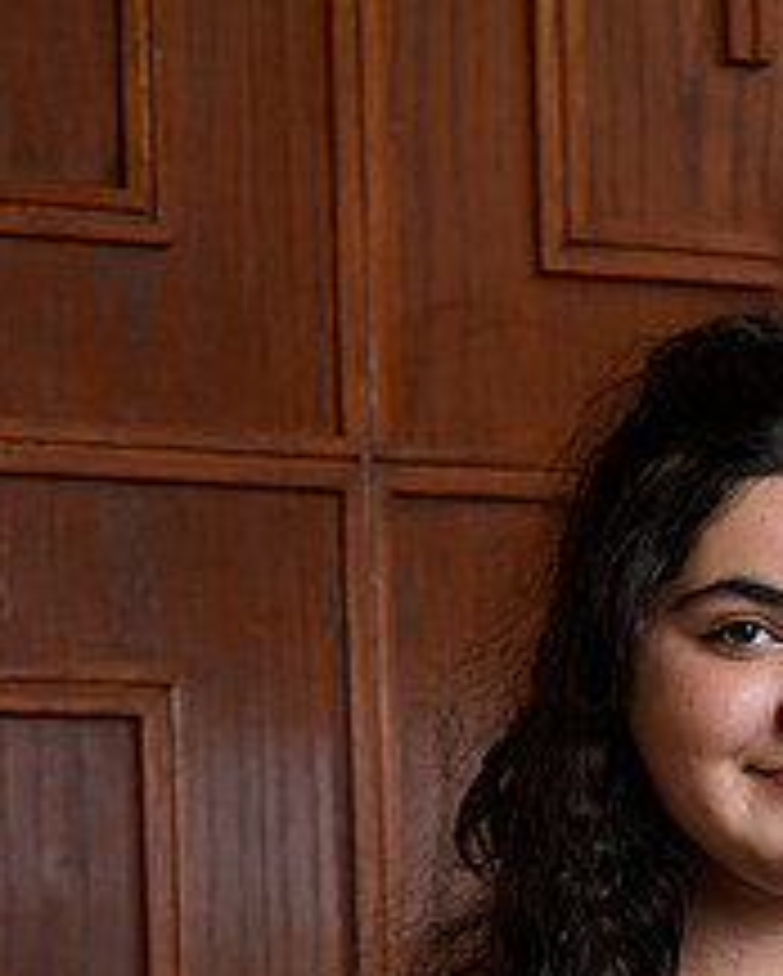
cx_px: 675
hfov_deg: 7.3
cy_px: 1295
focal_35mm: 213
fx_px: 6161
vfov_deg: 8.9
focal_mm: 85
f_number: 5.6
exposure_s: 1/250
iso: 200
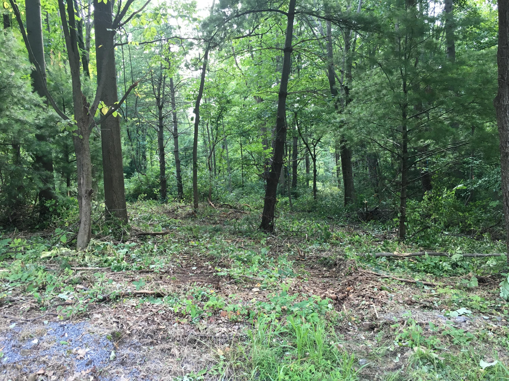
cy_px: 190
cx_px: 254
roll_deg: +3.0
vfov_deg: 48.2
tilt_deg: -1.8
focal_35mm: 29
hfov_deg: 61.7
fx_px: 426
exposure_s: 1/30
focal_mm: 4.15
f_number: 2.2
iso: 32
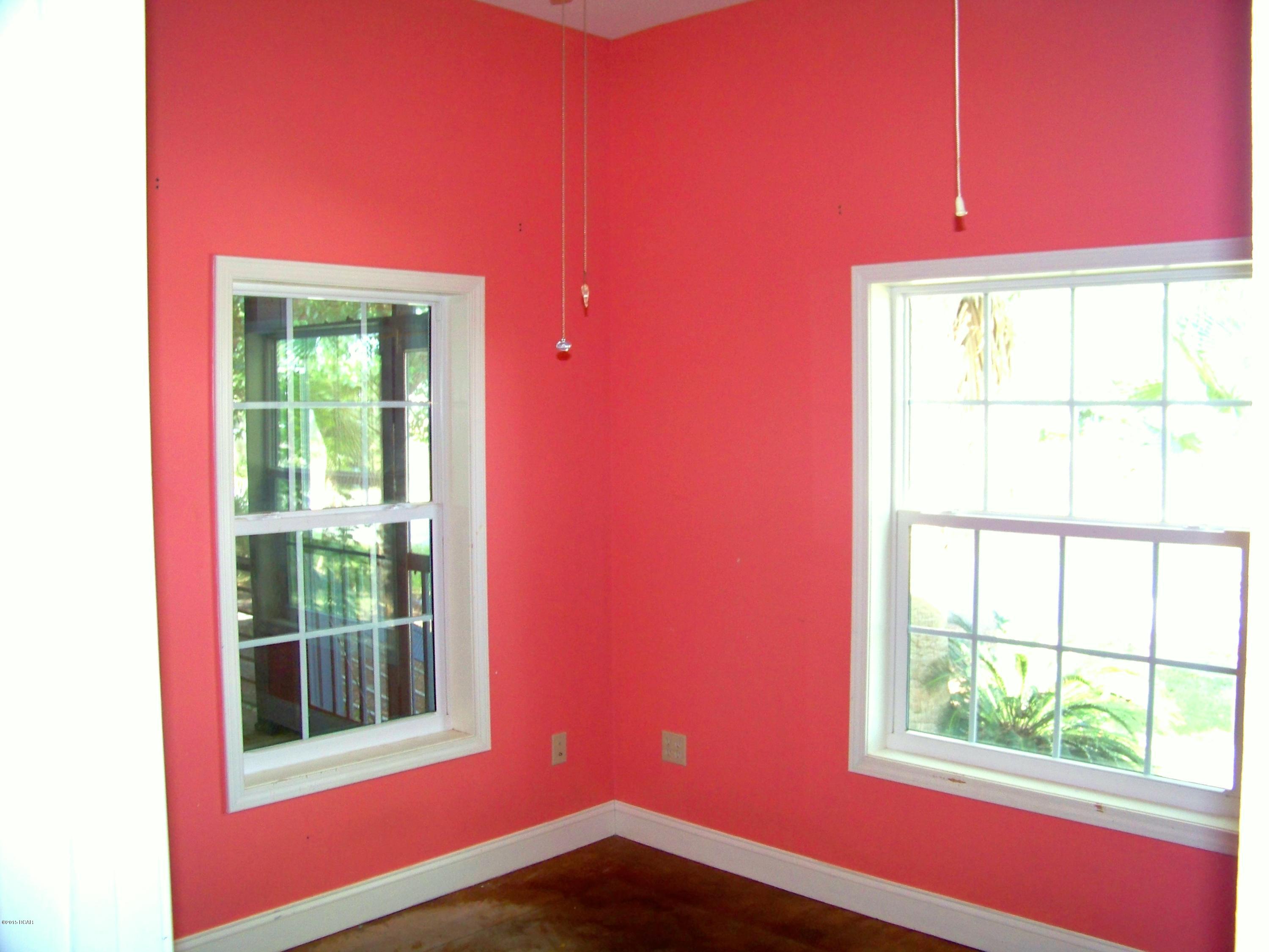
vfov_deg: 42.9
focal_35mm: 33
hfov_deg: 55.4
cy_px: 476
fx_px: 1210
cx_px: 634
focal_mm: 5.85
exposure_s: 1/30
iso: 200
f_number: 2.8
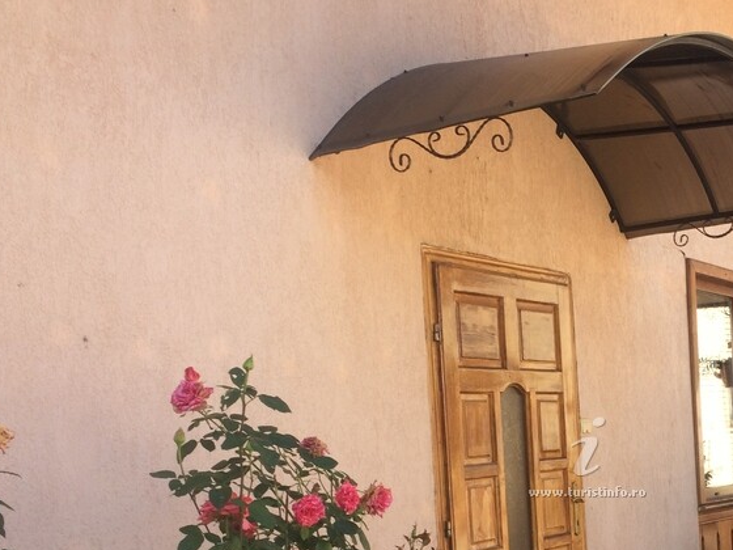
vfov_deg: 26.7
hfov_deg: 34.7
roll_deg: +4.0
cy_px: 482
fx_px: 1122
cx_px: 614
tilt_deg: -0.8
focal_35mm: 53
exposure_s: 1/387
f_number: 2.2
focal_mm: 4.15
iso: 32
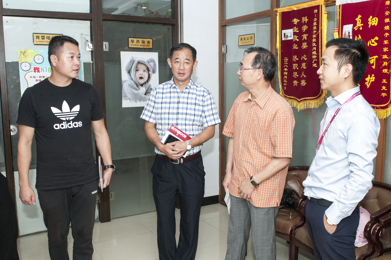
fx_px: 391
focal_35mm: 36
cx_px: 196
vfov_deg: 36.8
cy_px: 130
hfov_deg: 53.2
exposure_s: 1/60
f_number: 5.6
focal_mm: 24
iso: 800
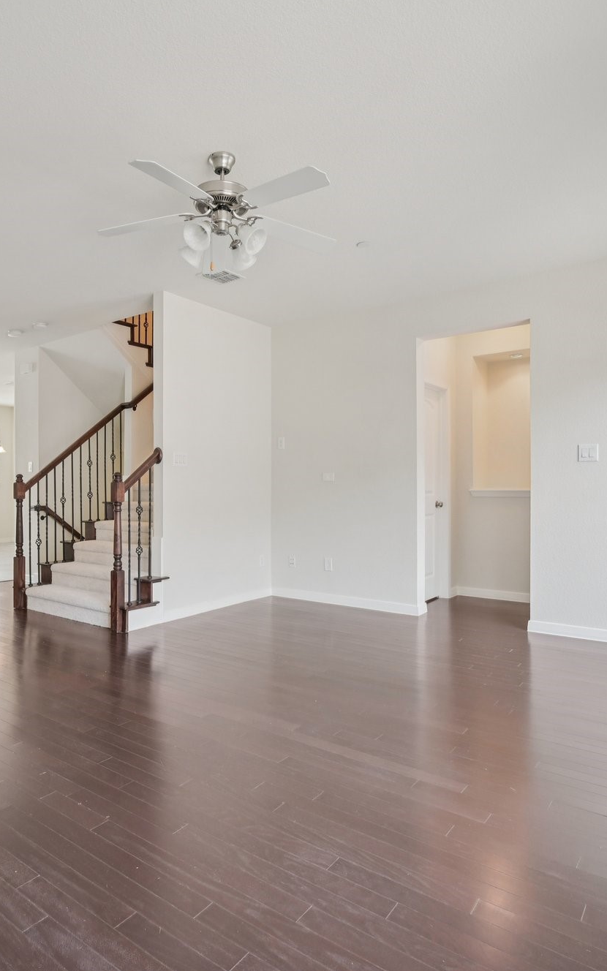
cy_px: 474
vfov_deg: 79.6
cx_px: 236
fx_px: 582
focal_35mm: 22
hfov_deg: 54.6
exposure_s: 1/15
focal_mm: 14
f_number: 9
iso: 250
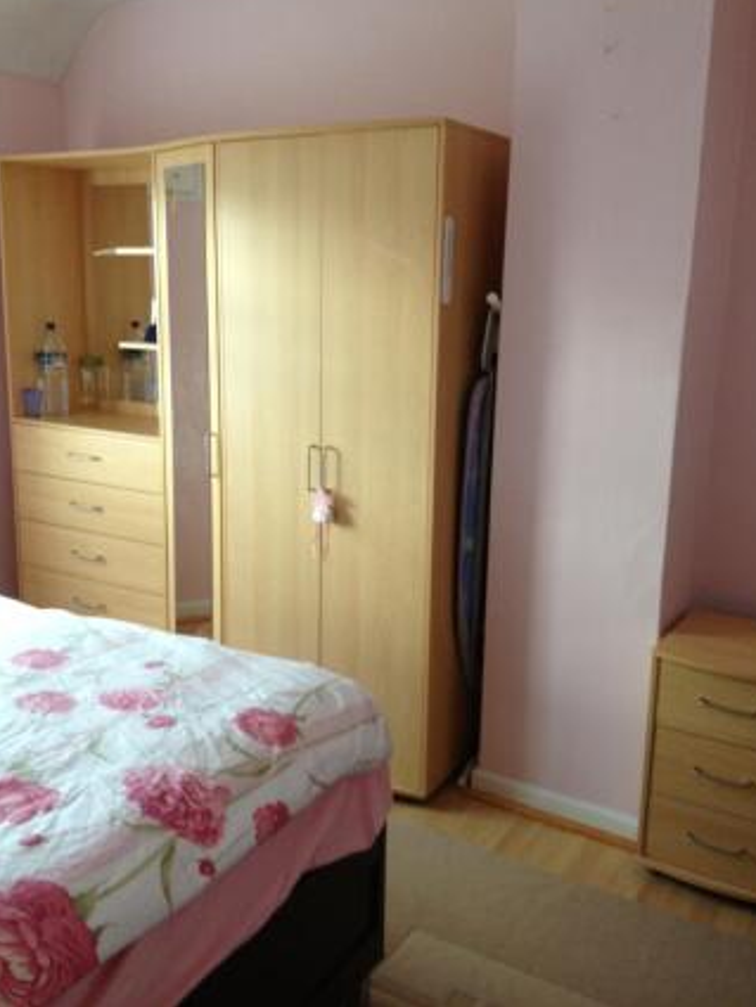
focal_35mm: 36
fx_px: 1048
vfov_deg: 51.3
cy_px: 492
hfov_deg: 39.7
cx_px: 382
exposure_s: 1/20
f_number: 2.4
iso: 125
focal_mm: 4.28
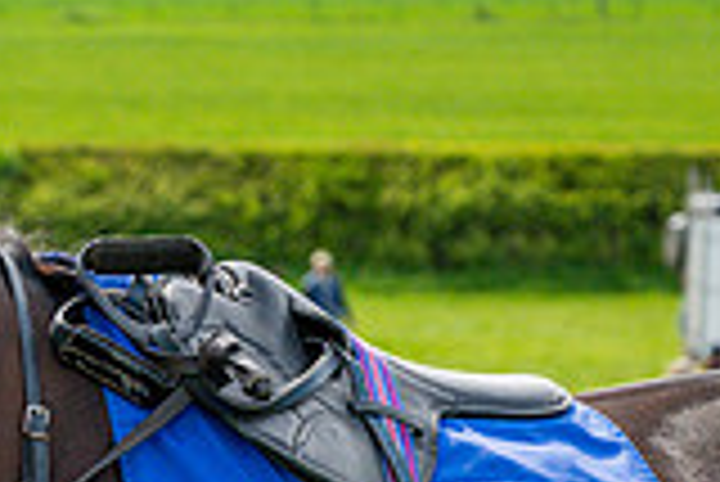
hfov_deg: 5.3
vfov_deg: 3.6
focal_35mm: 384
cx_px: -273
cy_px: 703
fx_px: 7687
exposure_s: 1/2500
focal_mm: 91
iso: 800
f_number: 5
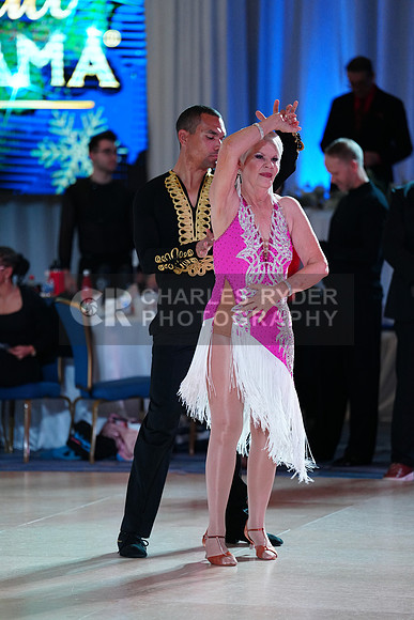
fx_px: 3344
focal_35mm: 194
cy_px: 310
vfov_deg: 10.6
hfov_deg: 7.1
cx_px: 207
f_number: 2.8
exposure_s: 1/640
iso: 2000
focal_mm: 194
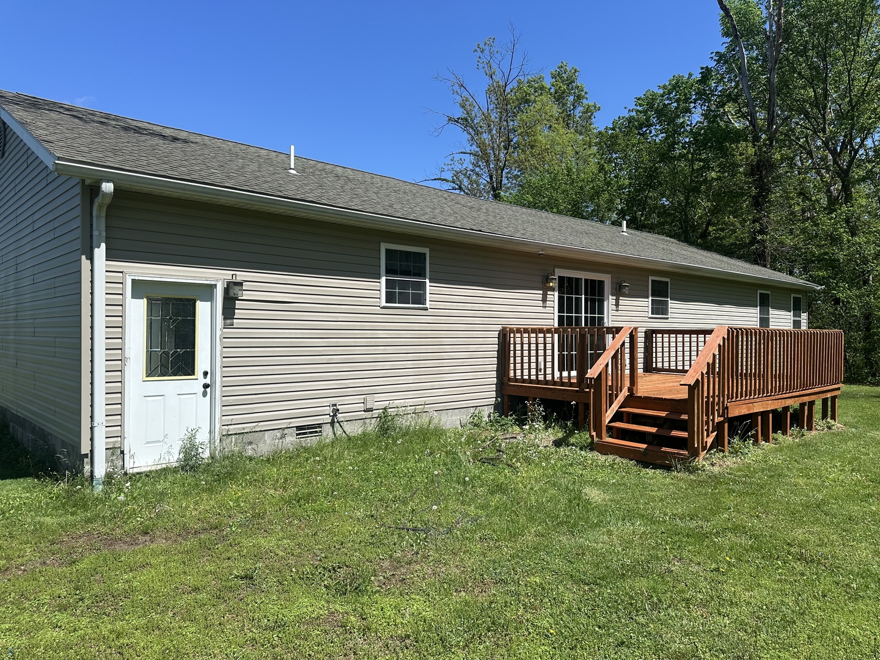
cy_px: 330
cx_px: 440
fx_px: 610
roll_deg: -1.2
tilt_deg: -1.1
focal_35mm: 24
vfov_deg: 56.8
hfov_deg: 71.6
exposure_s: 1/4348
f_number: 1.78
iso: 80
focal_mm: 6.86
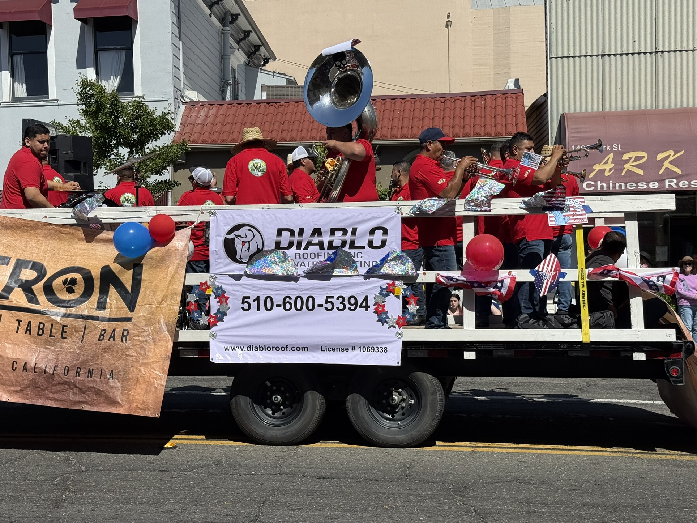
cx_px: 342
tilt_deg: +1.2
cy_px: 249
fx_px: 1027
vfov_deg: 28.6
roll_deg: +0.4
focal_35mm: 51
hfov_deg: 37.5
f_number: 1.78
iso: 64
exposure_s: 1/7874
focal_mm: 6.76
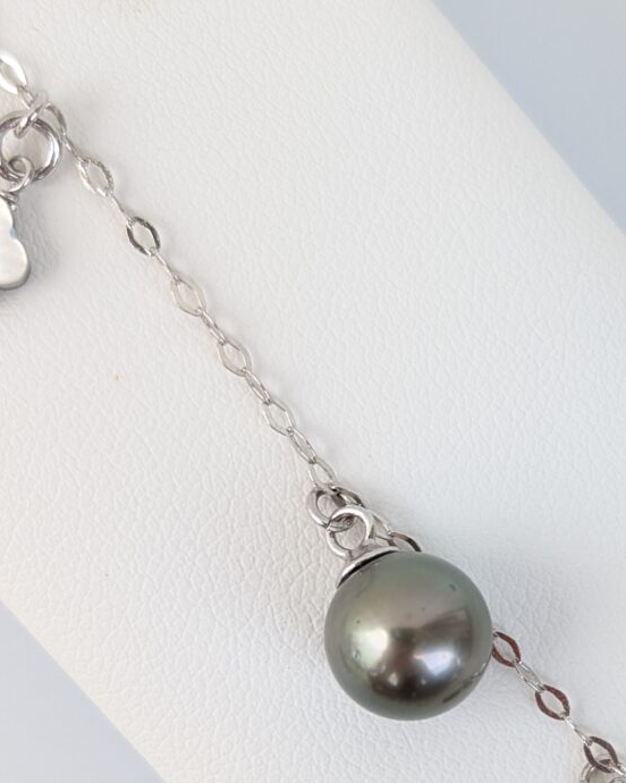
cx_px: 439
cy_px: 599
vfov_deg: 21.8
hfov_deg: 17.6
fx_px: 2015
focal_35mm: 87
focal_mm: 6.9
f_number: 1.68
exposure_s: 1/38.9
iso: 22
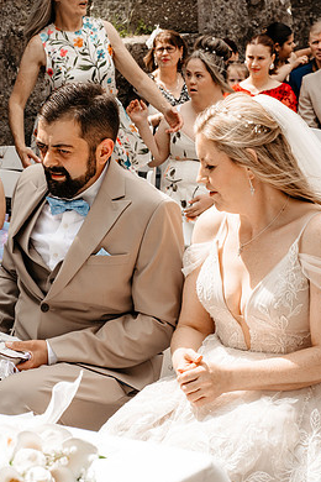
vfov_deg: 20.8
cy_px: 215
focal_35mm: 98
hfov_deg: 14.0
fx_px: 1311
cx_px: 179
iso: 500
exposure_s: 1/320
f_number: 13
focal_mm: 85
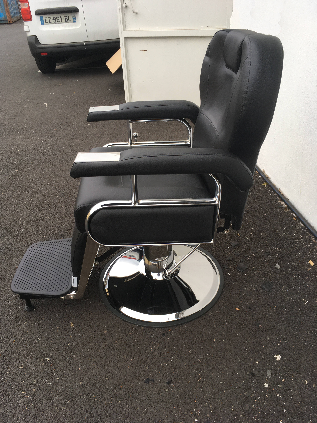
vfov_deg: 61.7
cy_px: 212
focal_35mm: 29
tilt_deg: -31.9
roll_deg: +2.6
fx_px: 354
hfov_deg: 48.2
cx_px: 158
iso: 32
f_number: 2.2
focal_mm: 4.15
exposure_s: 1/100
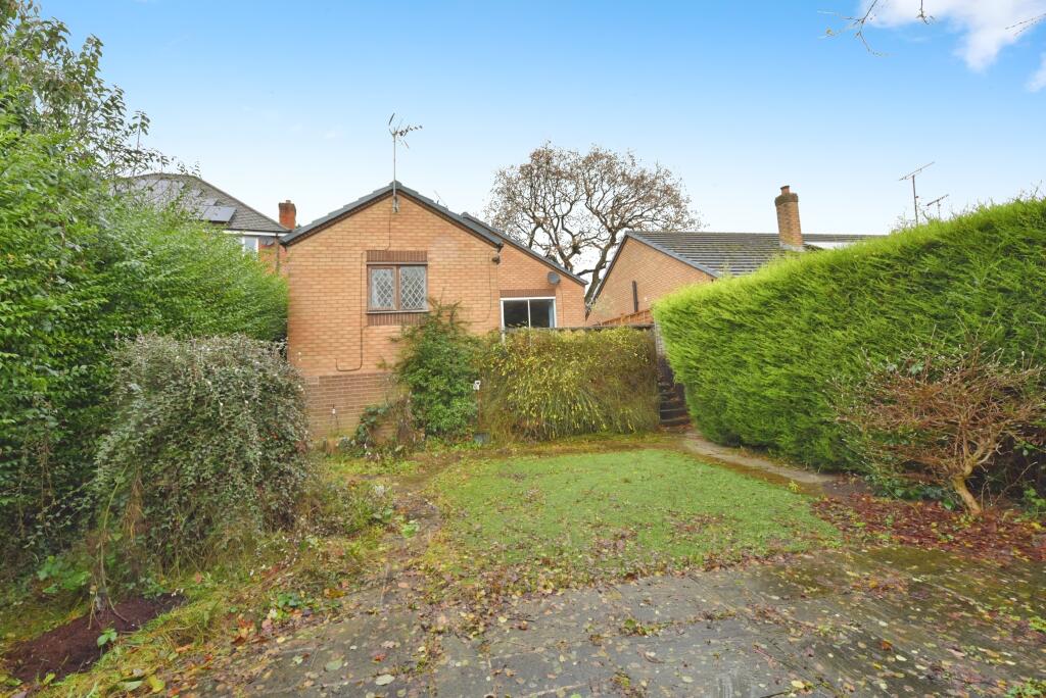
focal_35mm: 14
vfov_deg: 81.3
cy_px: 349
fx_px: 407
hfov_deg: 104.2
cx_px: 523
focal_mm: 14
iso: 400
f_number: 8
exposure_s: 1/250
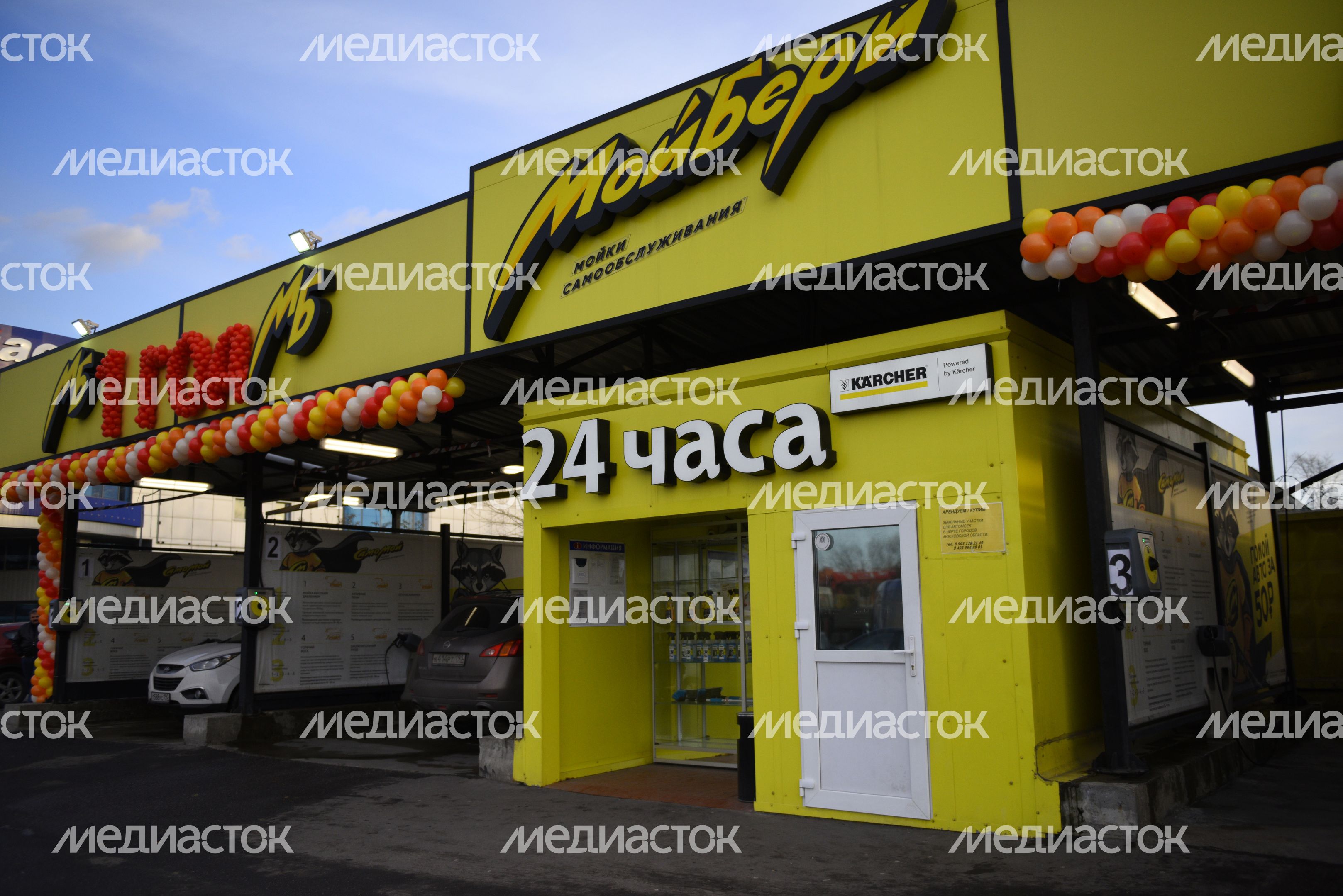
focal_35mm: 31
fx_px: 1157
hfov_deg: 60.3
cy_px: 448
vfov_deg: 42.4
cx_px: 672
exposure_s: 1/3200
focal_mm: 31
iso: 640
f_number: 2.8
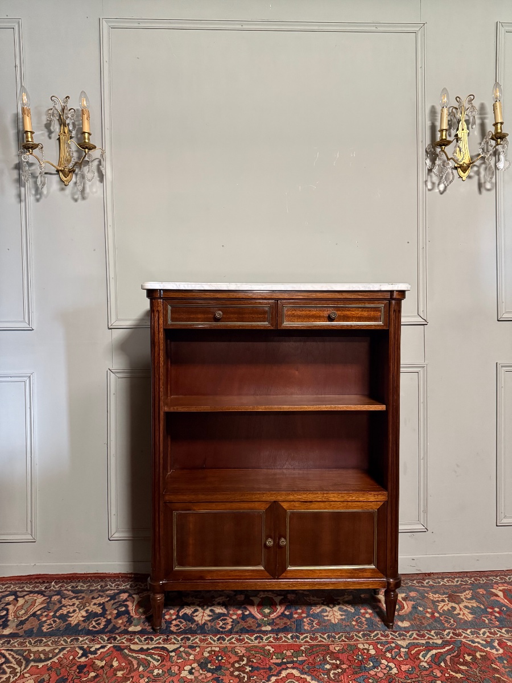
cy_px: 342
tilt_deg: -1.7
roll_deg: +0.3
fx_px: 473
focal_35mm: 24
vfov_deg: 71.6
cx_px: 256
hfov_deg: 56.8
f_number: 1.78
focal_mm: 6.76
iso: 1000
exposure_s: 1/40
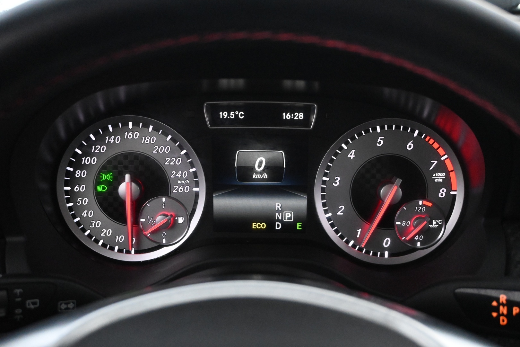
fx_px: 596
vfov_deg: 32.4
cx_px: 260
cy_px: 174
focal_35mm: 41
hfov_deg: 47.2
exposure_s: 1/60
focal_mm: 27.5
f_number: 4.5
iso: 6400
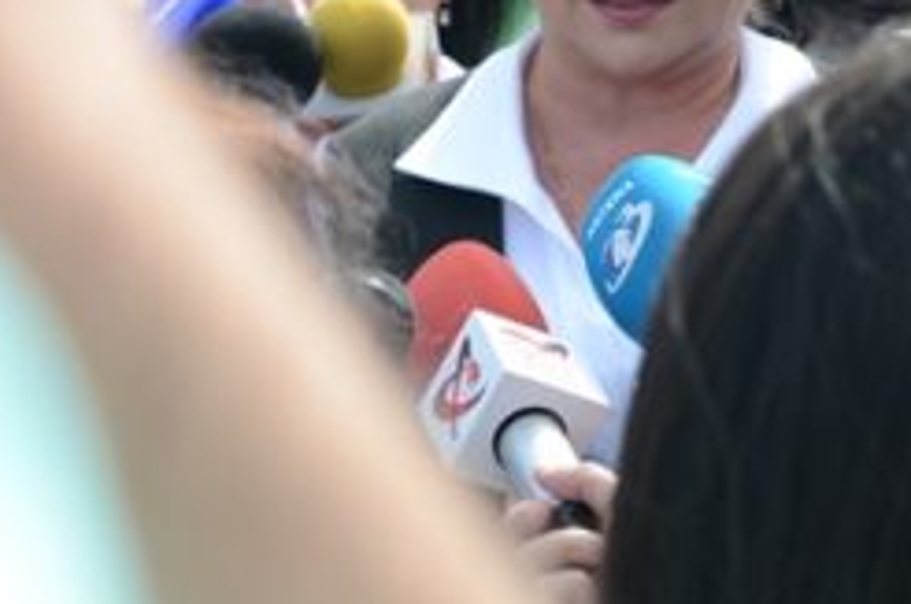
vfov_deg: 6.4
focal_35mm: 212
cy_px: 169
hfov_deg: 9.7
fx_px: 5354
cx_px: 737
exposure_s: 1/250
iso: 100
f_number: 5
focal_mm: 50
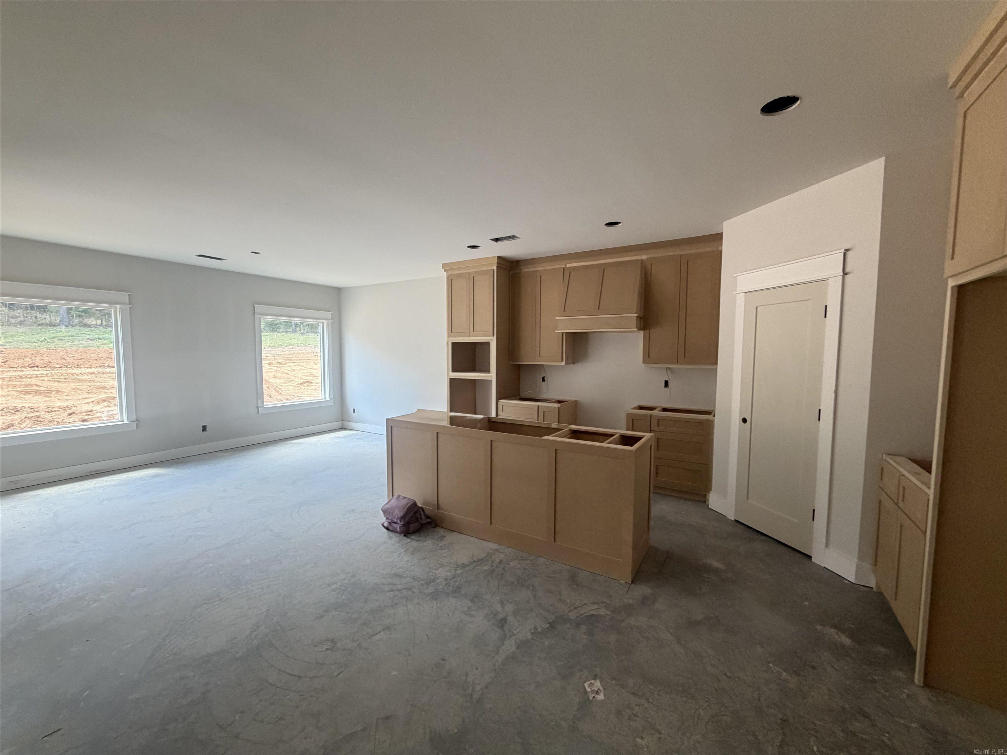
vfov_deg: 85.7
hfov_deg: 102.1
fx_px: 407
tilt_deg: -2.9
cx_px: 504
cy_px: 378
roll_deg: +1.0
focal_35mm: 14
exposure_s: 1/121
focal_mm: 2.22
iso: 250
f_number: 2.2
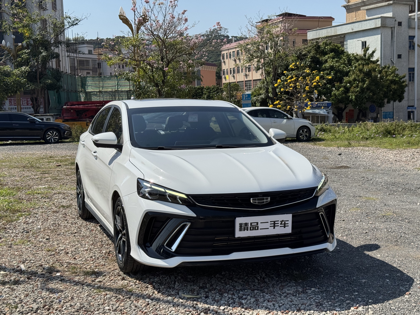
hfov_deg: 39.7
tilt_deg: -6.2
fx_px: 582
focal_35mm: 48
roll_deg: +2.1
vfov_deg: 30.3
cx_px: 210
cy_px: 158
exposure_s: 1/6410
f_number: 1.78
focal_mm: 6.76
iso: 64
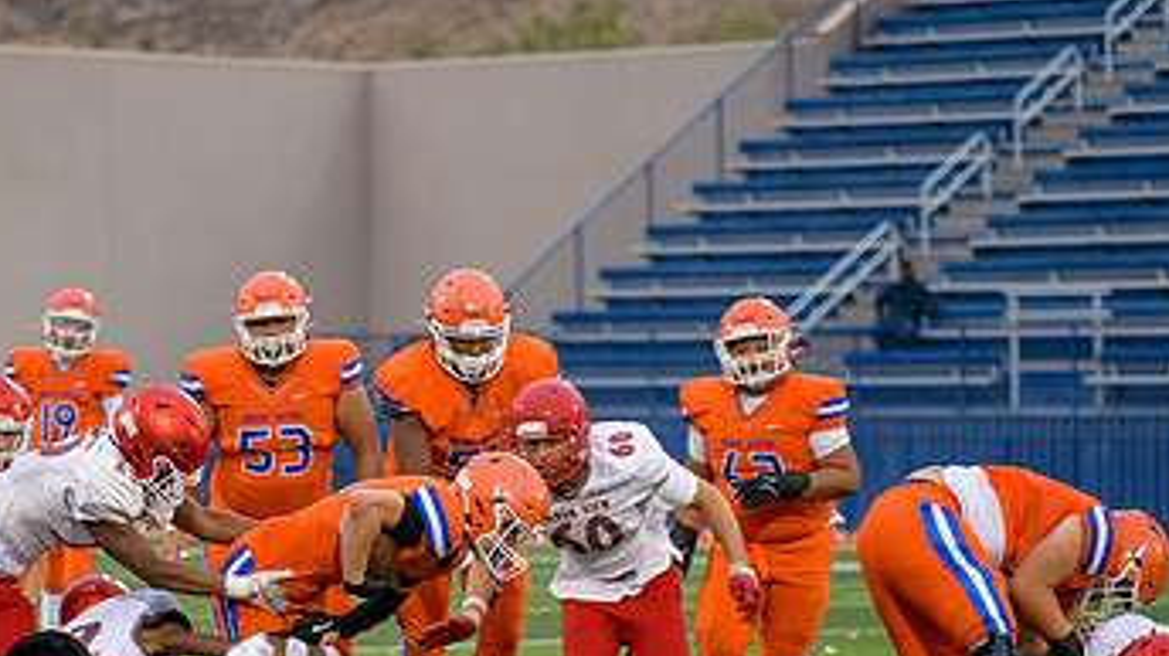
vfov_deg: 5.7
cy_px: 593
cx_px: 347
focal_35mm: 212
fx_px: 6567
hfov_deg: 10.2
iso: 560
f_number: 2.8
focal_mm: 120
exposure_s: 1/500
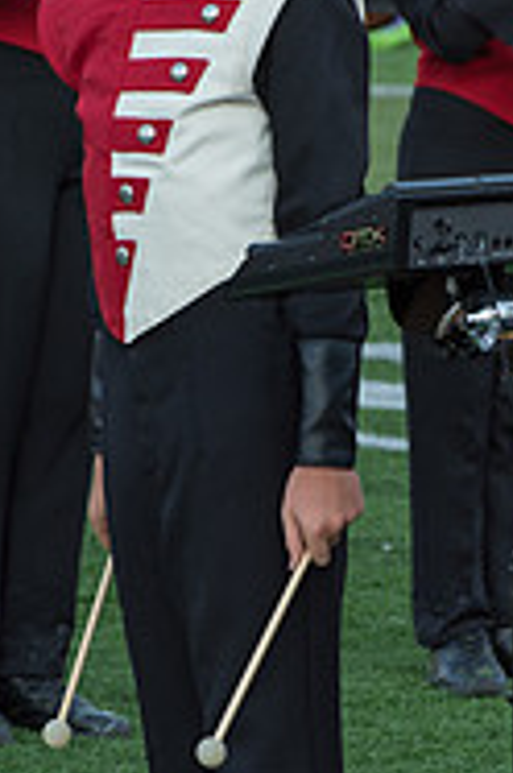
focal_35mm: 373
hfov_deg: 3.7
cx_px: 205
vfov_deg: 5.5
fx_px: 8002
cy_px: 413
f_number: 9
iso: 640
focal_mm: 155
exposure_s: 1/320
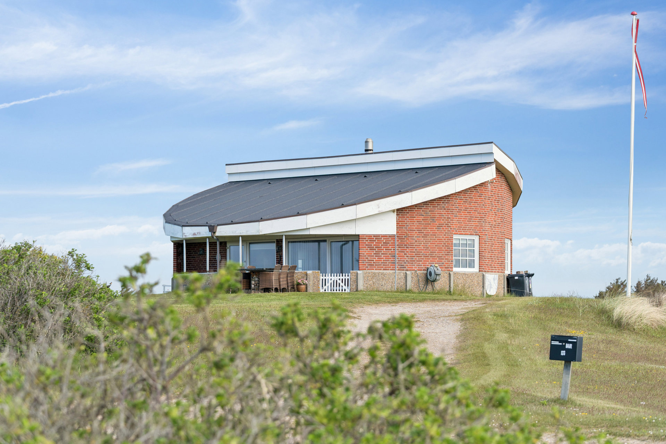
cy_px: 222
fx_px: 1979
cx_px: 333
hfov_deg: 19.1
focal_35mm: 107
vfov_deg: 12.8
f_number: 5
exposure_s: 1/1250
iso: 400
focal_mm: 107
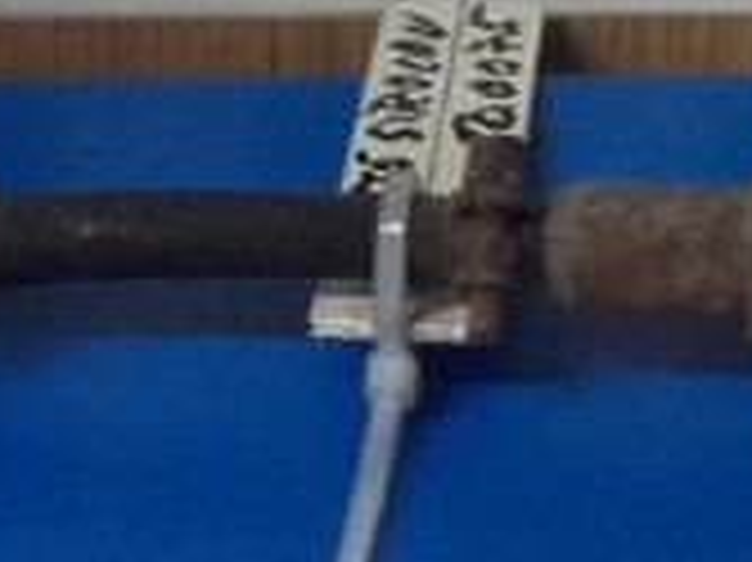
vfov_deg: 7.5
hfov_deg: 10.5
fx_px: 4038
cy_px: -769
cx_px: 901
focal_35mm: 186
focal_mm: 3.31
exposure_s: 1/17
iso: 110
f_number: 2.2
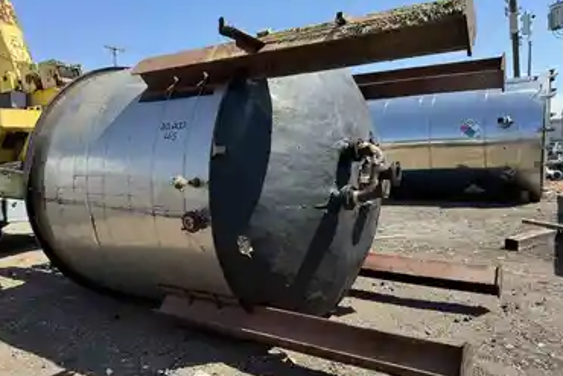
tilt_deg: -5.3
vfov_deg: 48.0
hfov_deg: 67.4
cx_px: 278
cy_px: 195
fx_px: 422
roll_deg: +2.0
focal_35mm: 27
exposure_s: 1/1869
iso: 80
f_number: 1.78
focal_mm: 6.76
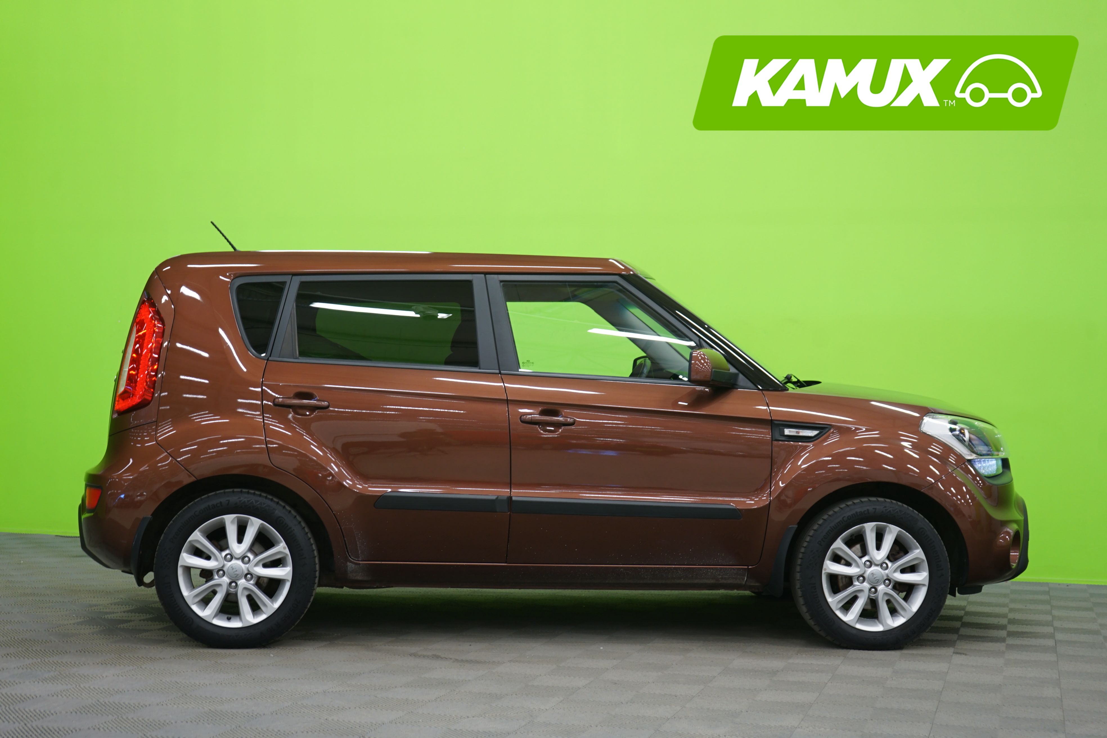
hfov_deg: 38.9
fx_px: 1568
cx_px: 554
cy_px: 369
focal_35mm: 51
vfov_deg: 26.5
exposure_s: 1/6
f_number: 5
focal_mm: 51
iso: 400
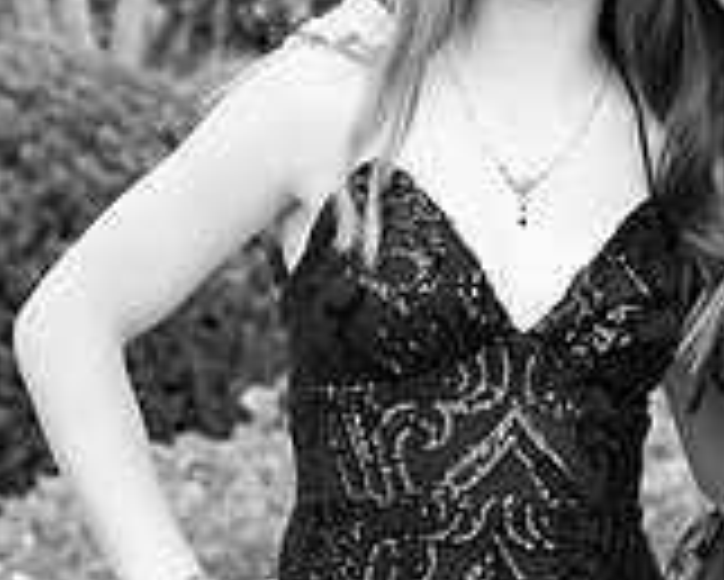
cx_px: 778
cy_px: 272
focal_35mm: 267
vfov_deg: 5.8
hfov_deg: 7.2
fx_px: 5725
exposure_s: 1/400
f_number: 7.1
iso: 1250
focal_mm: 79
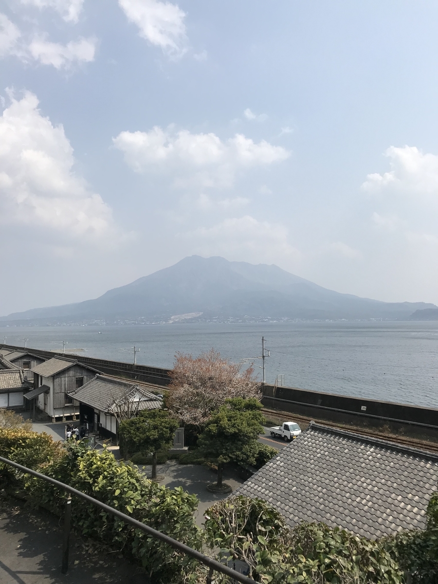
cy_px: 292
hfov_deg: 49.7
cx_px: 219
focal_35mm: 28
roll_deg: +2.3
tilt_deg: +3.4
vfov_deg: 63.4
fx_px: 472
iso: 20
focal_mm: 3.99
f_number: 1.8
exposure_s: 1/4000
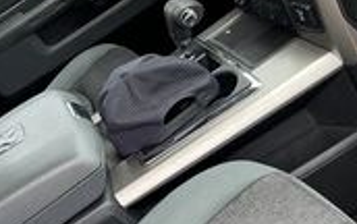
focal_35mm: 69
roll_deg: +39.6
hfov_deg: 28.1
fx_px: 672
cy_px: 195
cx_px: 8
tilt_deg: -22.3
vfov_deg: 18.7
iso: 20
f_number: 1.8
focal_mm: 3
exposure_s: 1/122
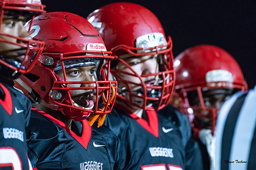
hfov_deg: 4.6
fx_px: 3201
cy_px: 85
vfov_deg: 3.1
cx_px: 128
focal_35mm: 450
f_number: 3.2
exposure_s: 1/1000
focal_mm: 300
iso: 8000
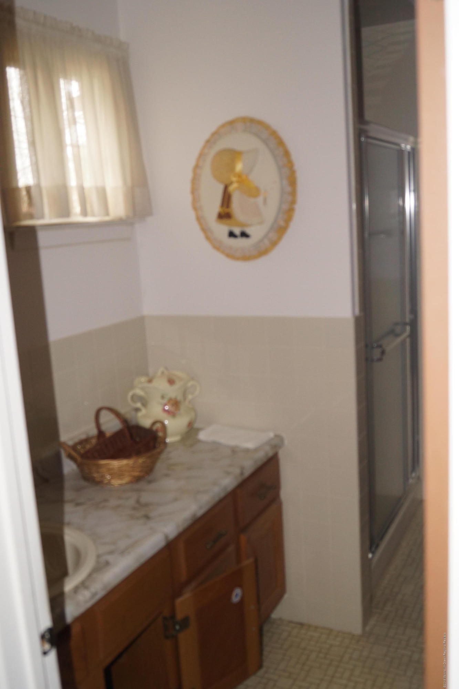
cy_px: 344
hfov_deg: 36.9
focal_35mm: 36
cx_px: 230
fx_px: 689
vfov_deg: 53.1
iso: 400
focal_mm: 24
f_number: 4
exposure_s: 1/60
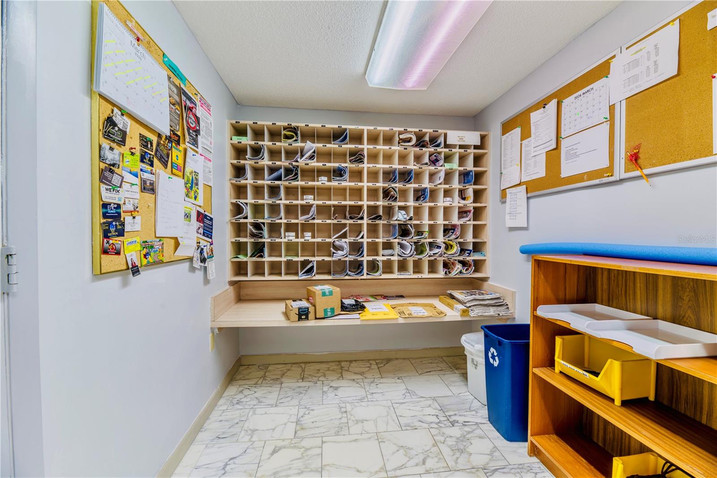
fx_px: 279
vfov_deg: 81.2
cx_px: 358
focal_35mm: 14
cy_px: 239
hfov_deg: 104.3
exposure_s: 1/15
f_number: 9
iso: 64
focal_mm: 14
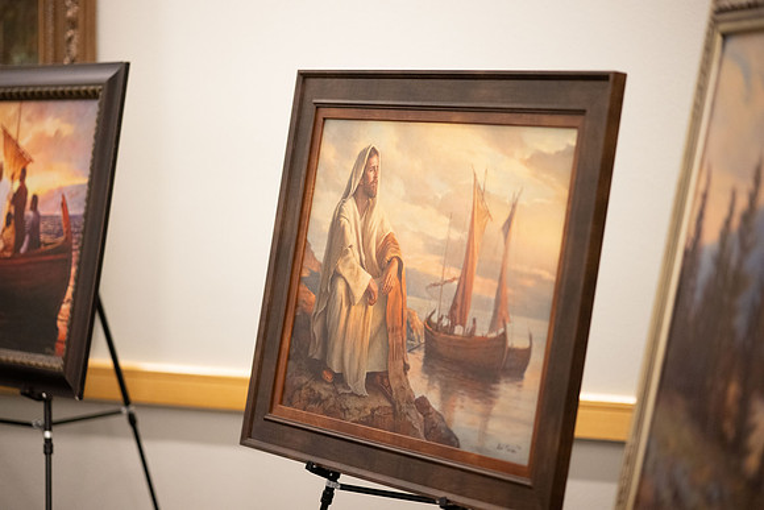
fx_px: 2229
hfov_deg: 19.5
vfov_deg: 13.0
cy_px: 255
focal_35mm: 105
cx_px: 382
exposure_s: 1/250
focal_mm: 105
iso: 3200
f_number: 1.4
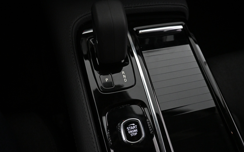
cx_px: 117
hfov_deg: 70.4
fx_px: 173
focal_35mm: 26
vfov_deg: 47.6
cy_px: 79
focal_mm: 16
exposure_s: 1/80
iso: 4000
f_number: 3.5
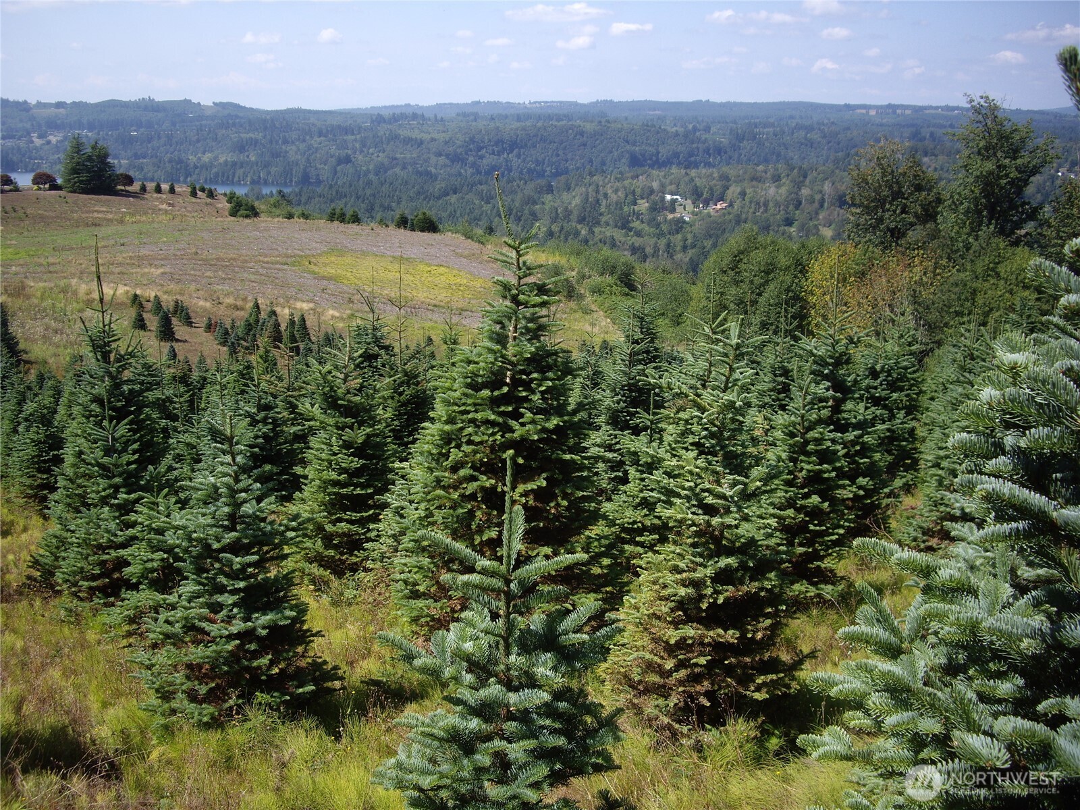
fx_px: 1186
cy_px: 405
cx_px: 540
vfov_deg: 37.7
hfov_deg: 49.0
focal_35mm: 38
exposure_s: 1/640
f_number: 2.8
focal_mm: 7.9
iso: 64
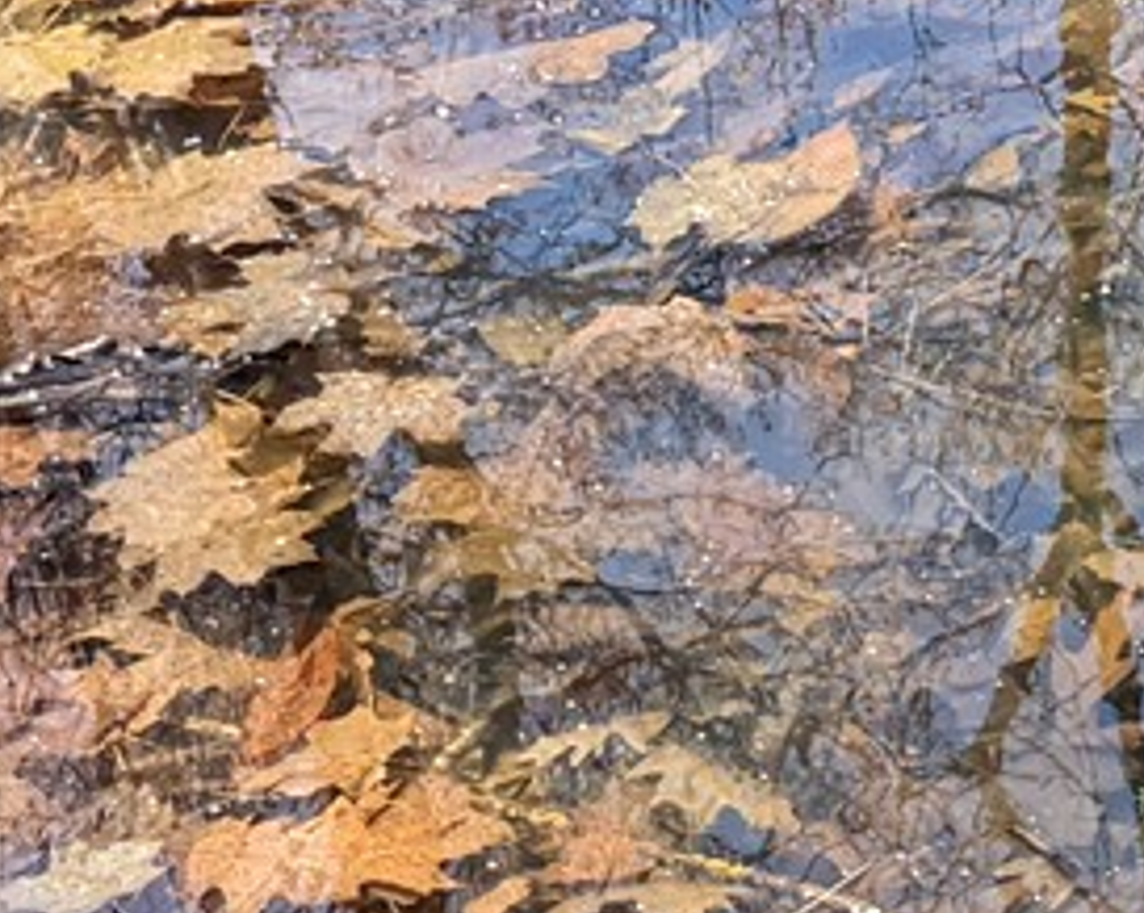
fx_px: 5955
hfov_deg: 10.3
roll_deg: +1.2
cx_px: 2108
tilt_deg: -16.7
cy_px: -1177
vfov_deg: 8.2
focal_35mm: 176
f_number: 1.78
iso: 80
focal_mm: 6.76
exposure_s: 1/607
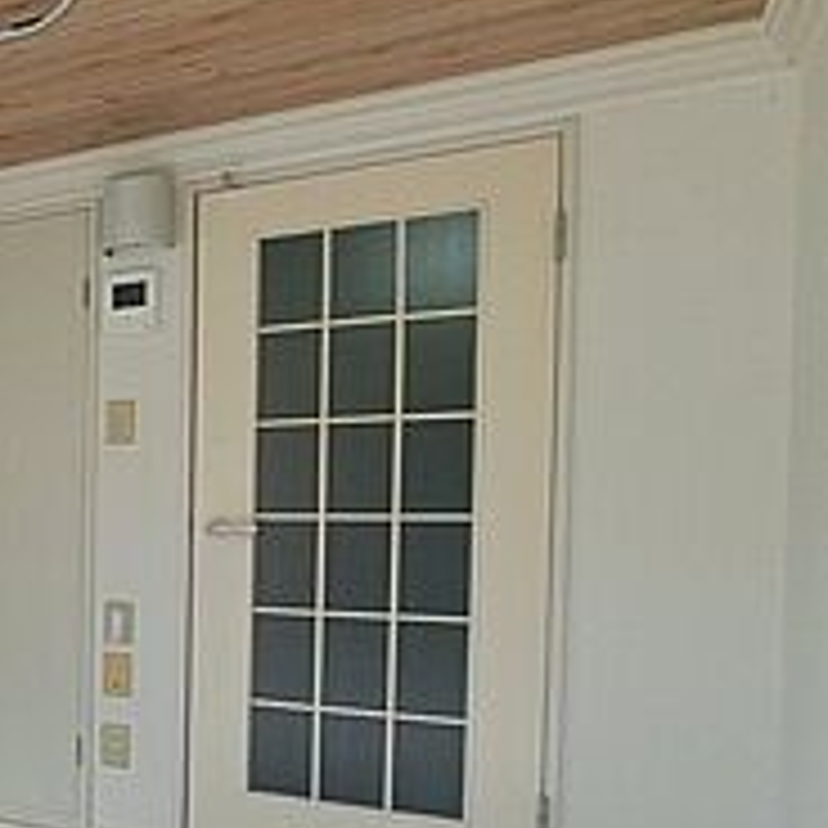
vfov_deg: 41.4
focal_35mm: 40
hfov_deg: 25.8
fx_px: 1082
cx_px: -508
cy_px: 544
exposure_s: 1/288
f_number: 2.2
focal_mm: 1.74
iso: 50
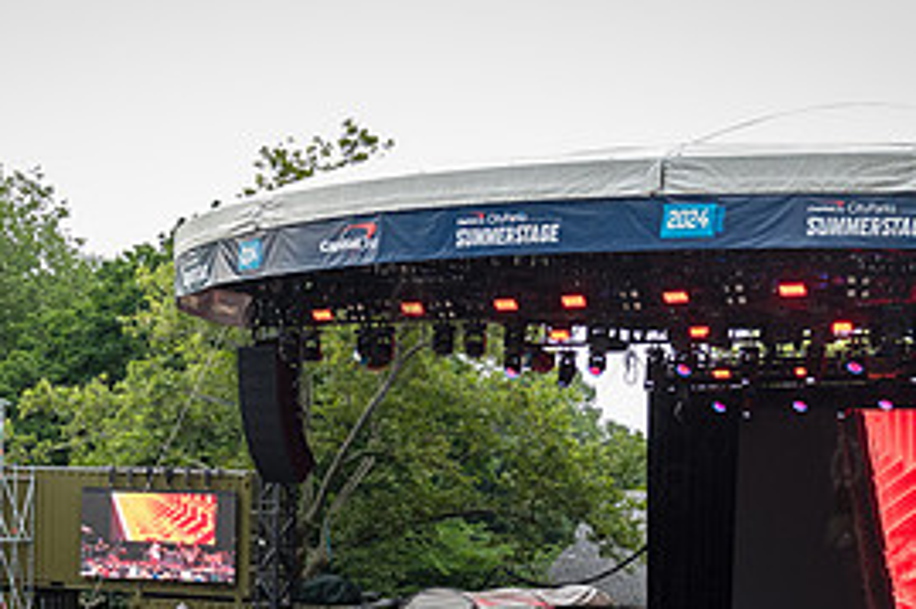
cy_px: 650
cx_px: 373
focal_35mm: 80
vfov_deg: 16.6
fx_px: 2034
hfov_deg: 25.3
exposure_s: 1/500
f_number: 3.5
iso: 1000
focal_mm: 35
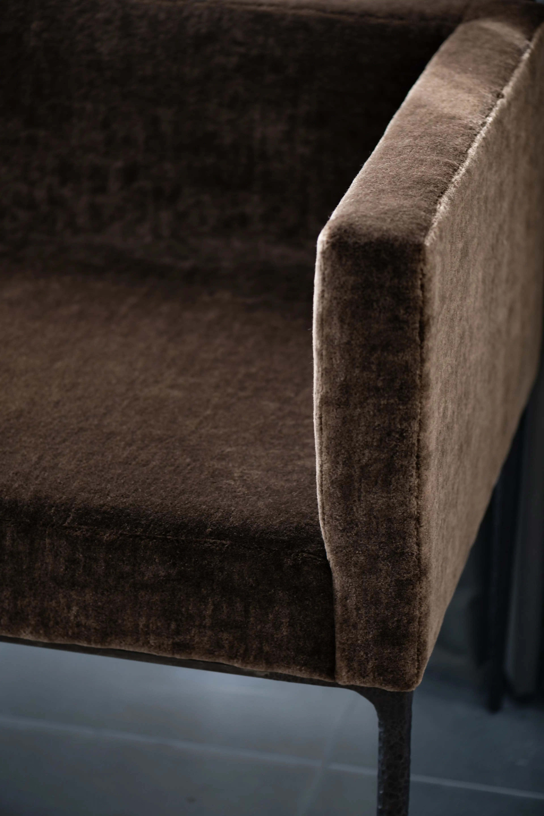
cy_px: 408
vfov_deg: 19.5
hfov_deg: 13.0
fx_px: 2380
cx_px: 272
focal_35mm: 105
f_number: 3.2
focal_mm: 105
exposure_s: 1/50
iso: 200
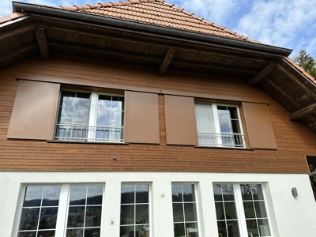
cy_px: 118
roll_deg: +1.4
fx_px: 219
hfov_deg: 71.6
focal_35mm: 24
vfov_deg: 56.8
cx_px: 158
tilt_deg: +20.4
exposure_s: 1/2882
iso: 80
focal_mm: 6.86
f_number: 1.78
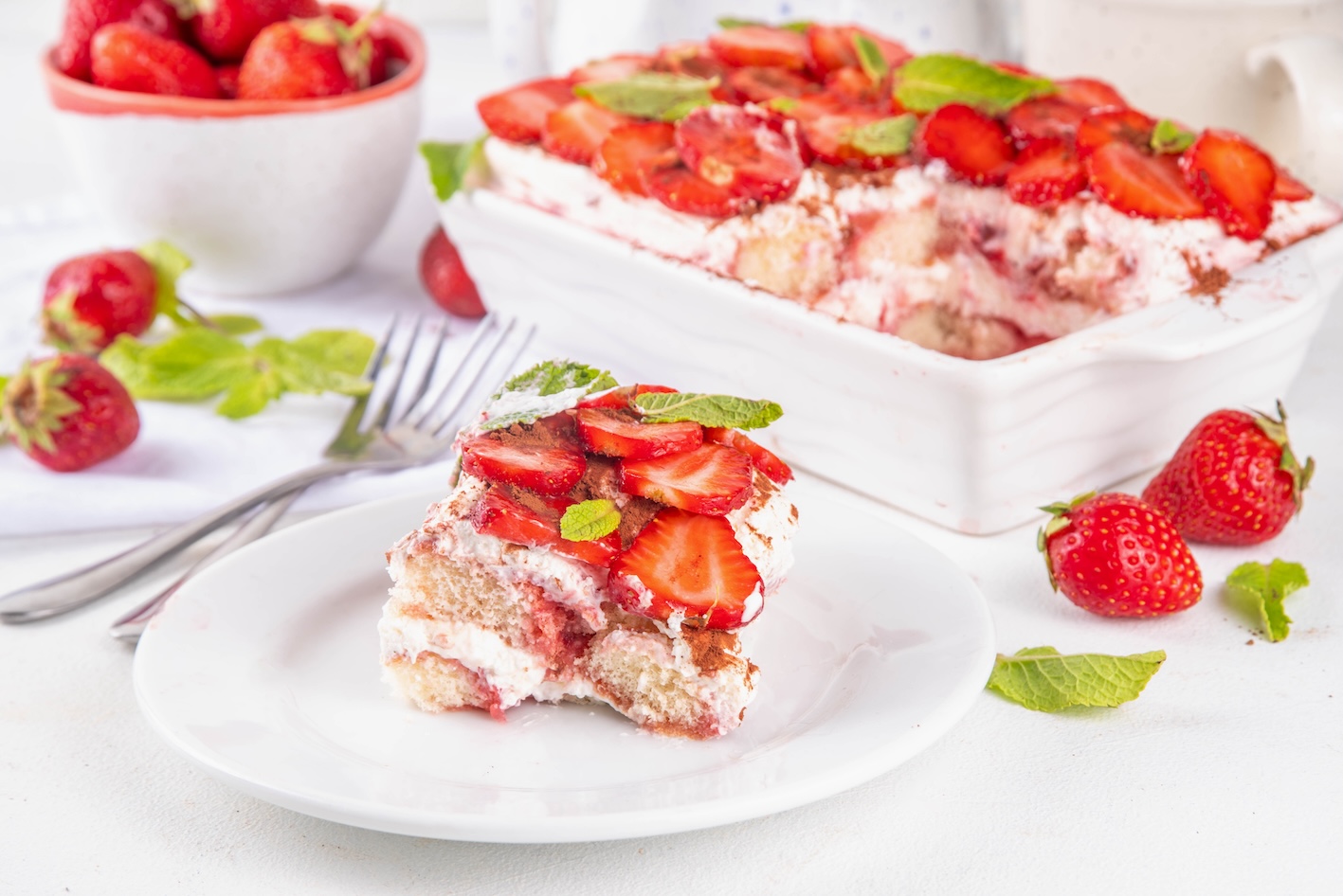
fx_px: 3918
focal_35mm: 105
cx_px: 672
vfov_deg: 13.1
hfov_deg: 19.4
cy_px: 448
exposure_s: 1/160
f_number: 18
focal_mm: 105
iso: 100
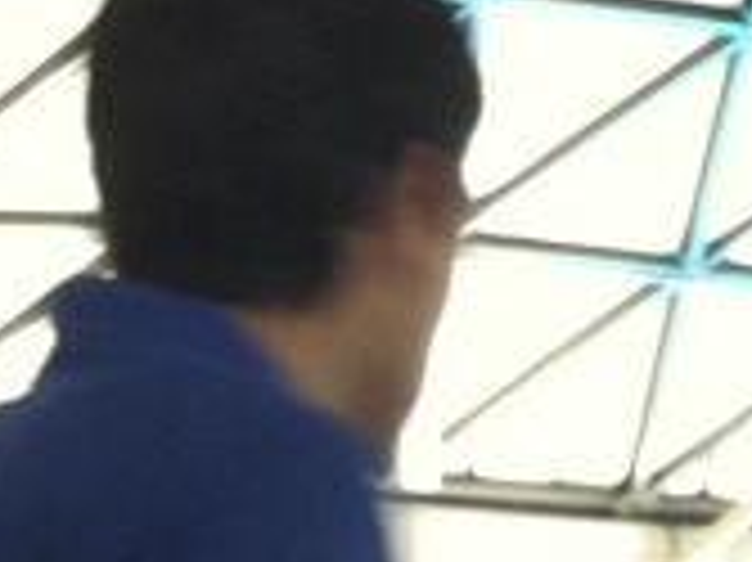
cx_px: 910
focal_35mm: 214
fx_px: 4646
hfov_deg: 9.1
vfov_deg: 6.4
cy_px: 1596
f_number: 2.8
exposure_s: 1/20
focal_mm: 3.85
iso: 100
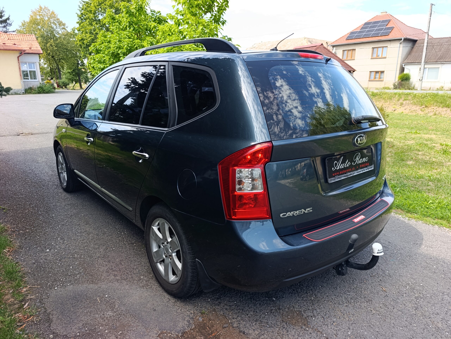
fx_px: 300
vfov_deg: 59.0
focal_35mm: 23
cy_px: 170
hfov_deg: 73.8
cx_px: 226
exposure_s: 1/100
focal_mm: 6.14
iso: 50
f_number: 1.6
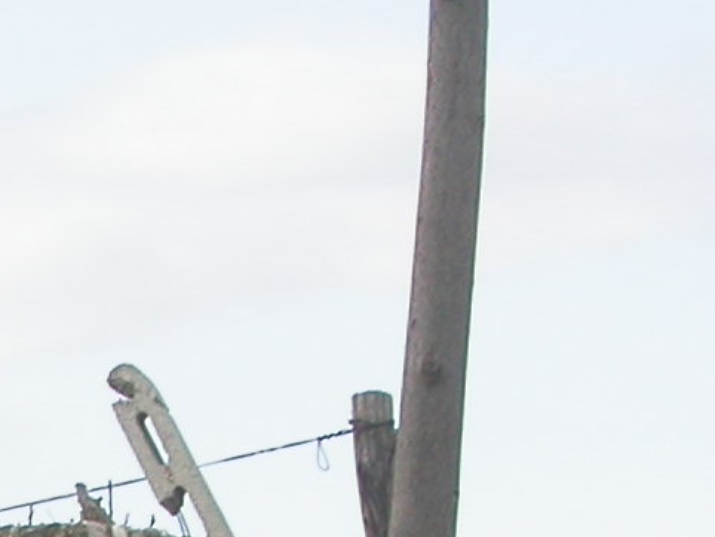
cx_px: -794
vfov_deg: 3.6
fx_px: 8473
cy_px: 1163
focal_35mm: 410
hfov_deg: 4.7
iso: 100
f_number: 4.7
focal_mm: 18
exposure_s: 1/284
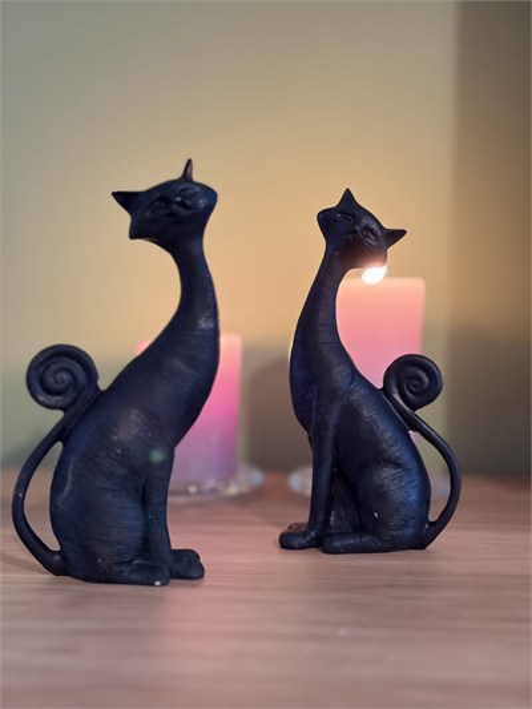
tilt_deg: -3.5
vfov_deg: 36.8
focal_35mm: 52
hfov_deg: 28.0
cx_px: 266
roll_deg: -0.1
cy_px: 354
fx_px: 1065
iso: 500
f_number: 1.6
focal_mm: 5.96
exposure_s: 1/20
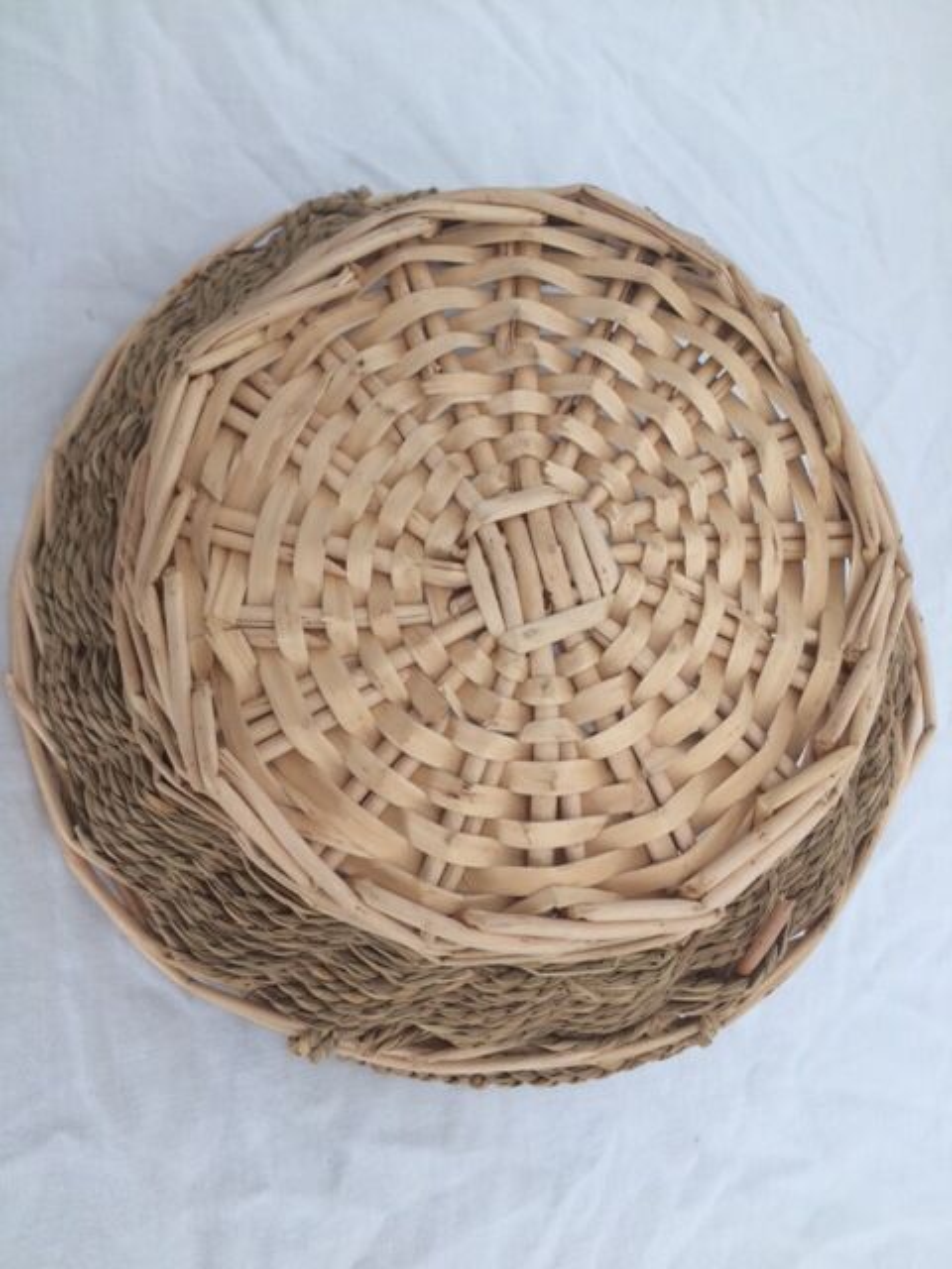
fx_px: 1063
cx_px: 476
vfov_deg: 61.7
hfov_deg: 48.2
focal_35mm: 29
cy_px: 634
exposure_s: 1/100
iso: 40
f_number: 2.2
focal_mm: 4.15
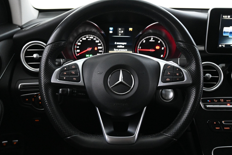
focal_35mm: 36
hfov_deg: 53.1
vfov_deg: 36.9
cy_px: 77
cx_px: 120
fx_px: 232
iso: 5600
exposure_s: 1/40
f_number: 4
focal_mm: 22
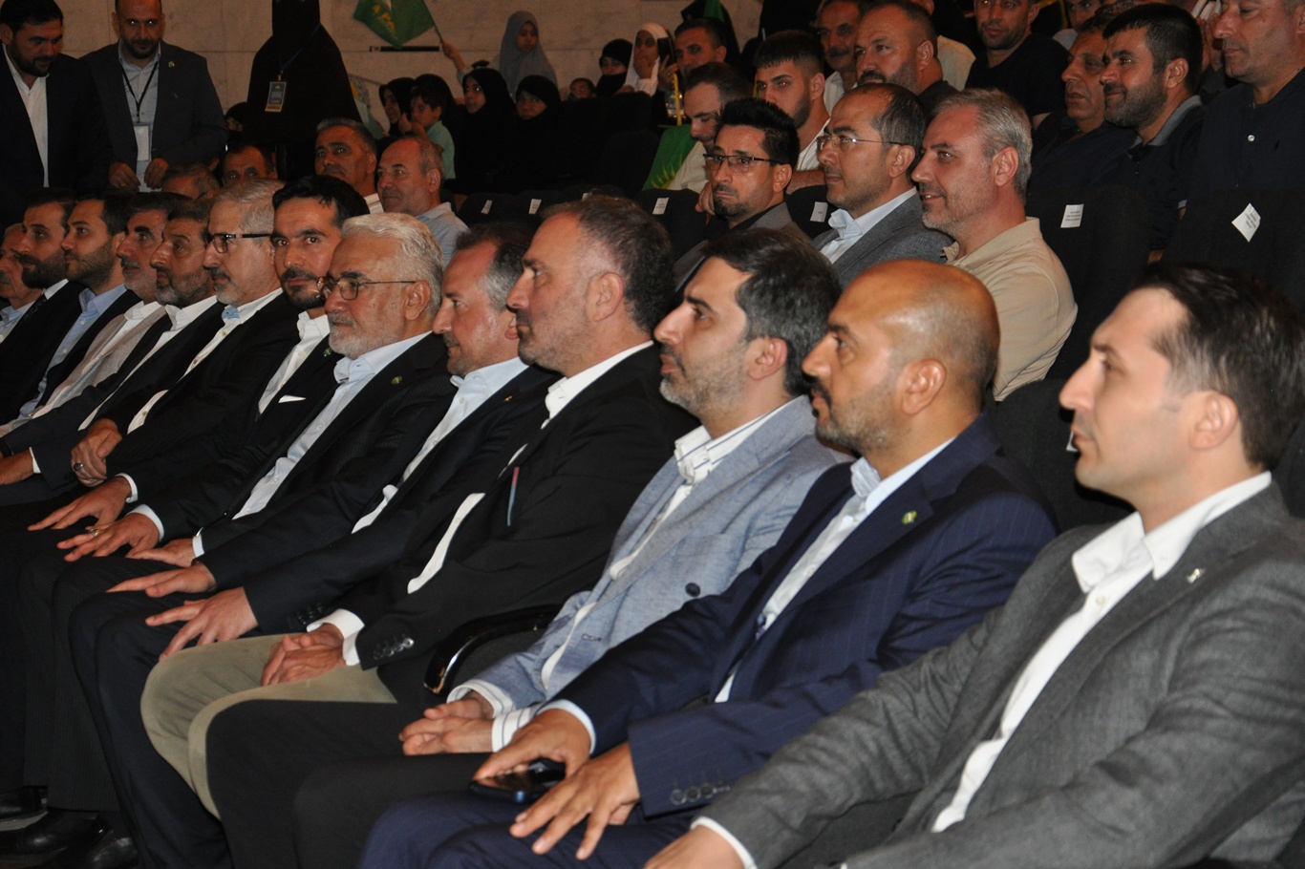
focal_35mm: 87
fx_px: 3153
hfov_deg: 23.4
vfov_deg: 15.7
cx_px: 652
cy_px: 434
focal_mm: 58
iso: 800
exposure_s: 1/60
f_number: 5
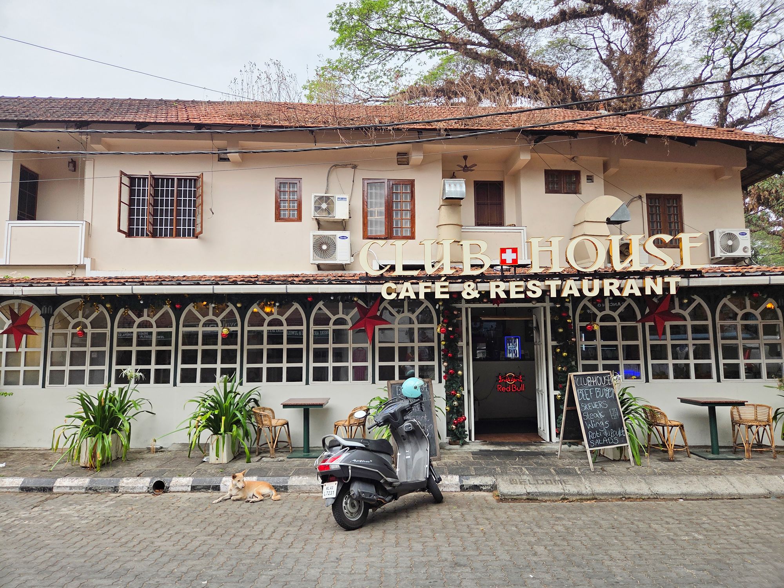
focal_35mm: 23
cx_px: 392
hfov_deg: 73.9
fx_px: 521
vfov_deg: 58.9
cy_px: 294
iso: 80
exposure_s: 1/3291
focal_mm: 5.4
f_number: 1.8
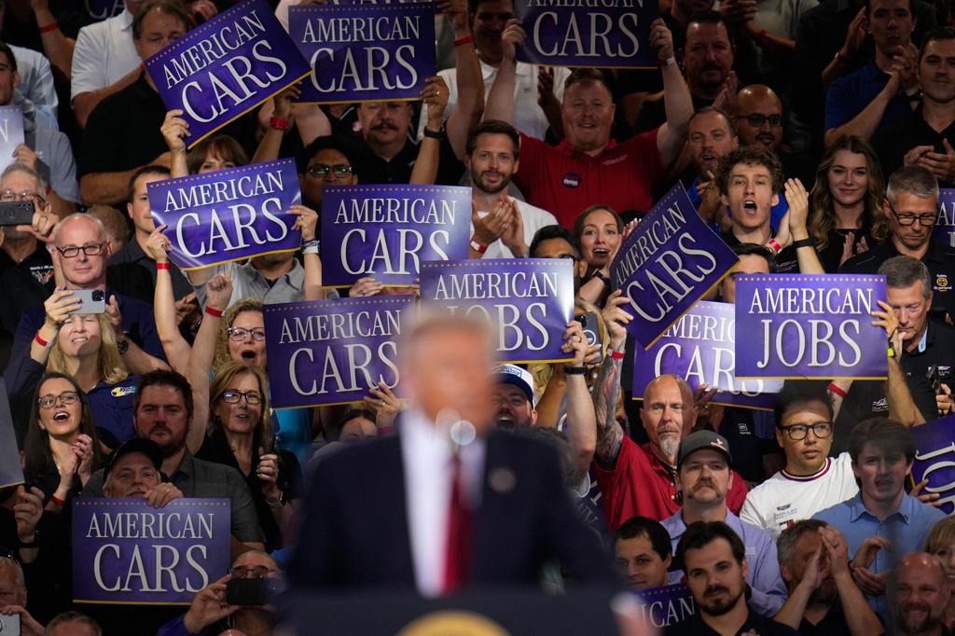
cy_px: 318
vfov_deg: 2.5
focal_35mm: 560
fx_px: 14850
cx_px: 478
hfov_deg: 3.7
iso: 2000
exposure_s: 1/500
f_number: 4
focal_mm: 560
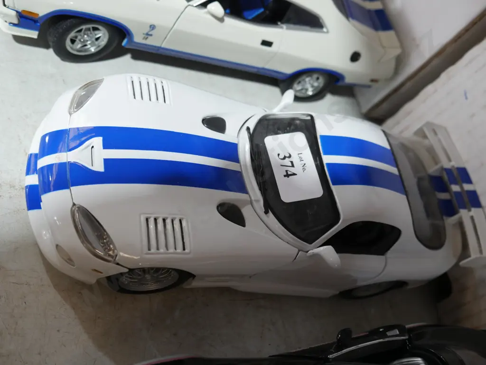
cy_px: 182
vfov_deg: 36.0
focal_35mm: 40
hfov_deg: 46.8
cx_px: 243
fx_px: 562
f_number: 4.4
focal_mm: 20
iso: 800
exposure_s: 1/60
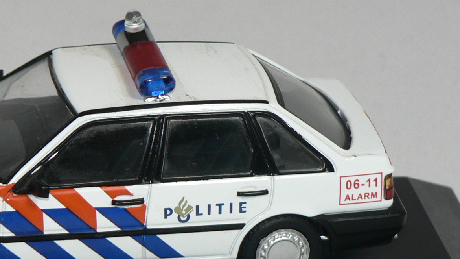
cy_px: 181
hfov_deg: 9.1
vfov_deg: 5.1
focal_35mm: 236
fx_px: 2878
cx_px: 96
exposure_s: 1/60
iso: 80
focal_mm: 16.5
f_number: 3.2
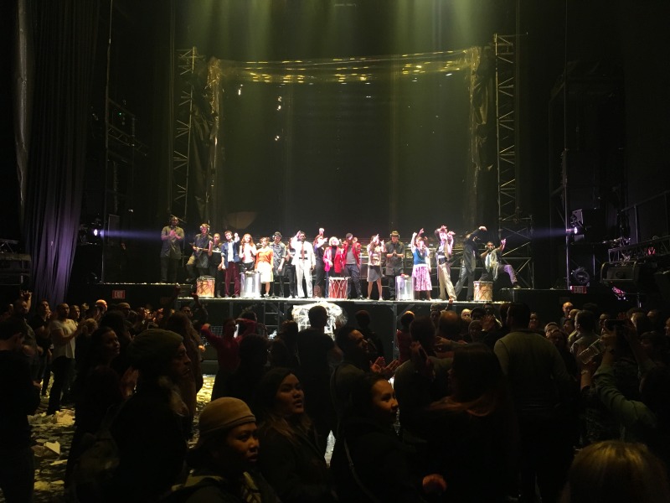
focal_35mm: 29
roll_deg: -0.1
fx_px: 561
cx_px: 335
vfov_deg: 48.2
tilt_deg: +5.0
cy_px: 252
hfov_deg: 61.7
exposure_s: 1/30
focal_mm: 4.15
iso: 160
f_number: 2.2
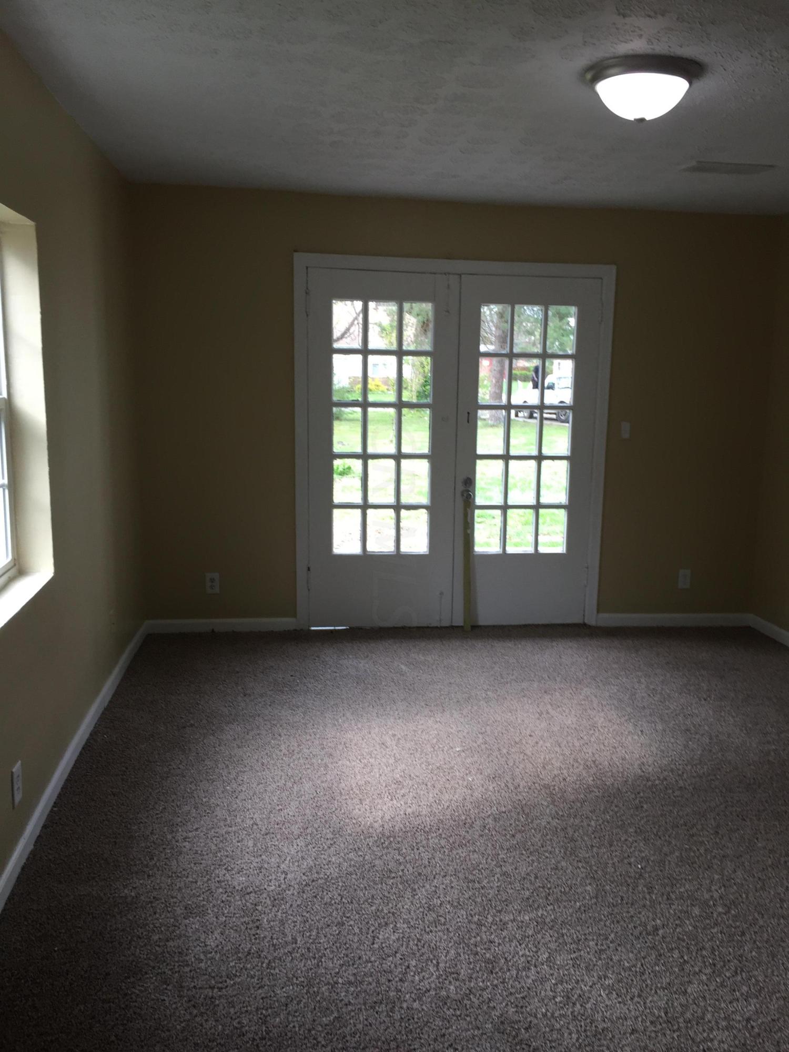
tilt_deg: -9.0
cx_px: 394
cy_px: 526
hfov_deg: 48.2
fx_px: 881
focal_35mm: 29
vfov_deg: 61.7
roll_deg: -1.8
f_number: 2.2
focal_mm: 4.15
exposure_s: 1/120
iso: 50
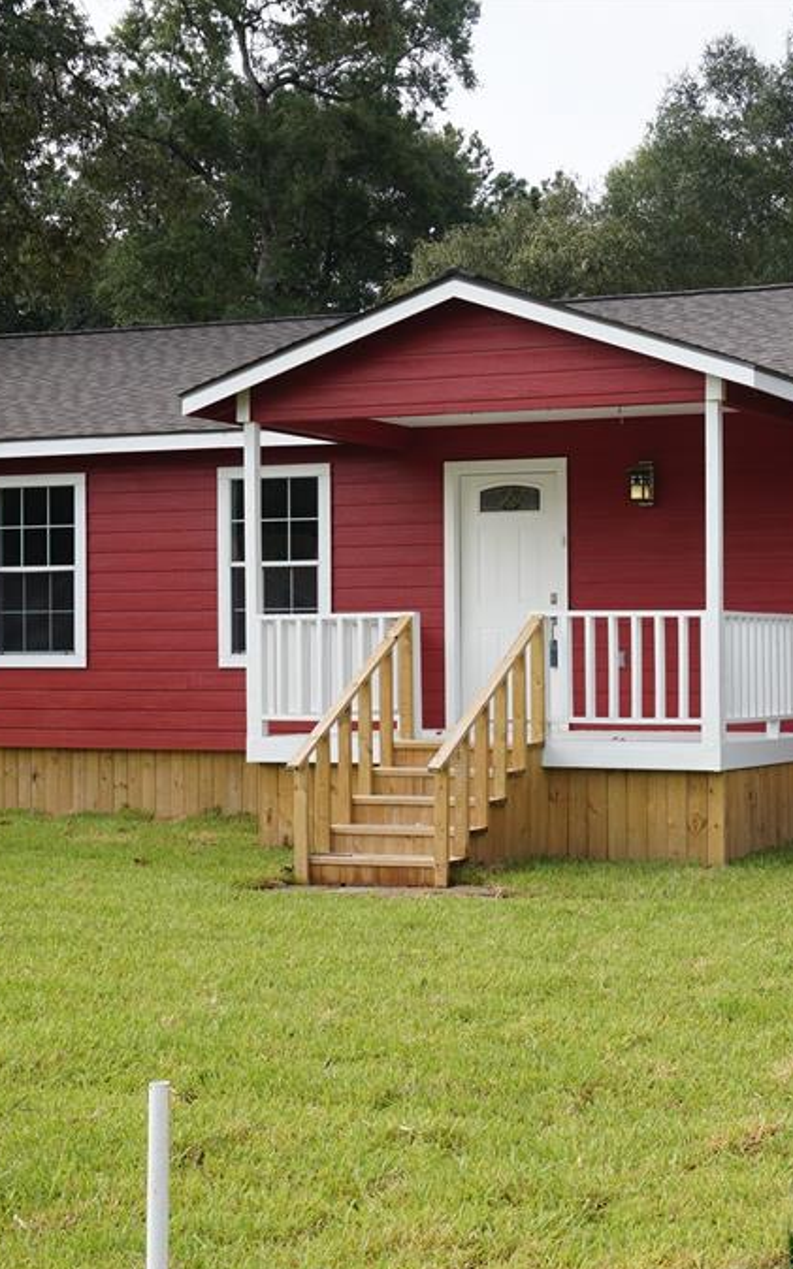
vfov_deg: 31.5
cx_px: 608
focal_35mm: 65
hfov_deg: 19.8
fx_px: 2249
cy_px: 636
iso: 100
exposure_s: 1/60
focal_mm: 28
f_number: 11
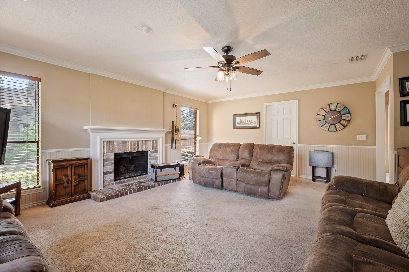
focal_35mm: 16
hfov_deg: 96.8
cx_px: 204
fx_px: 182
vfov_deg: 73.7
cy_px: 136
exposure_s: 1/2
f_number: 6.3
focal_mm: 16
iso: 125
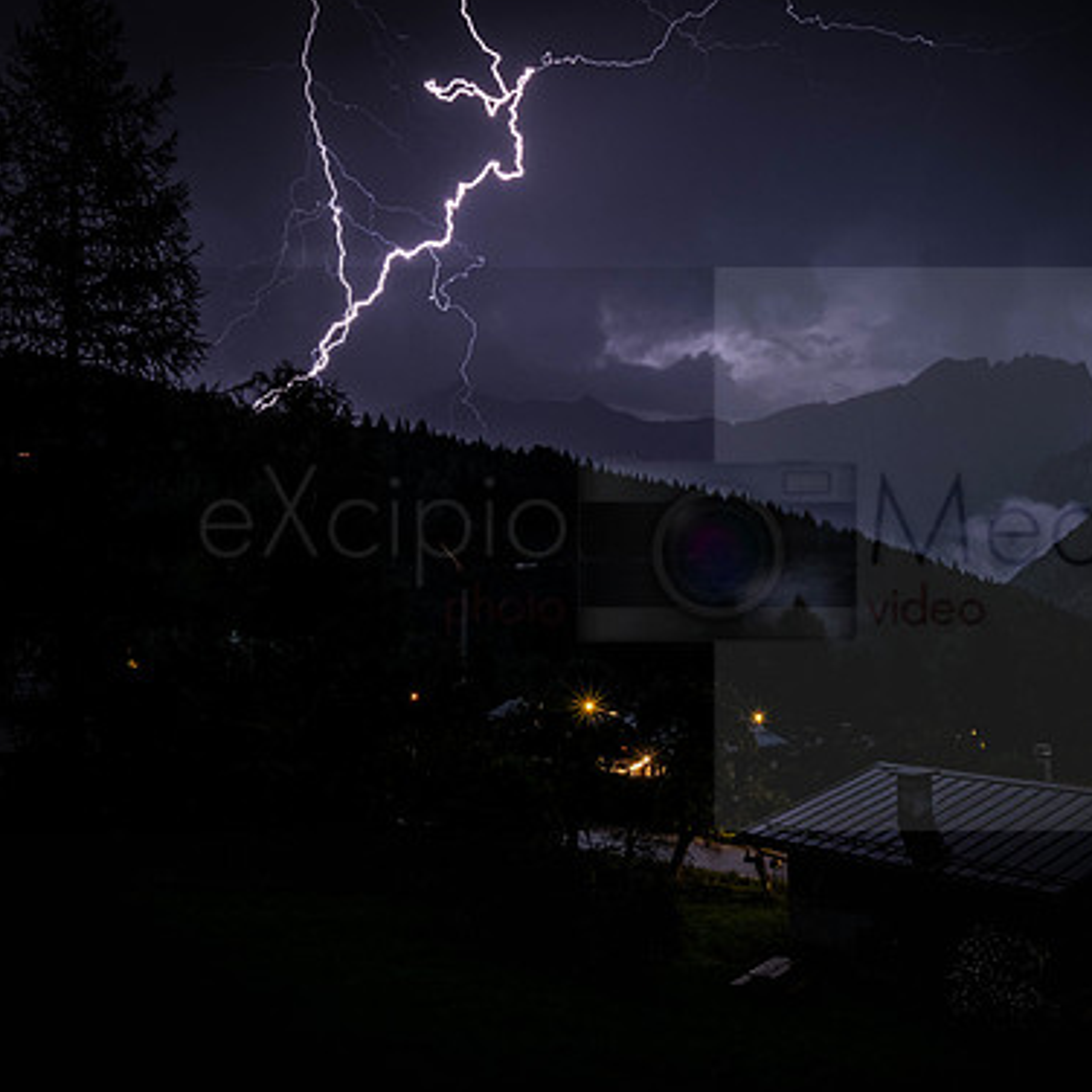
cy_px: 547
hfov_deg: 49.0
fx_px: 1178
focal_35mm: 33
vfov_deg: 49.7
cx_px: 717
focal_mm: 16.6
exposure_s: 30
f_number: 22
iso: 200
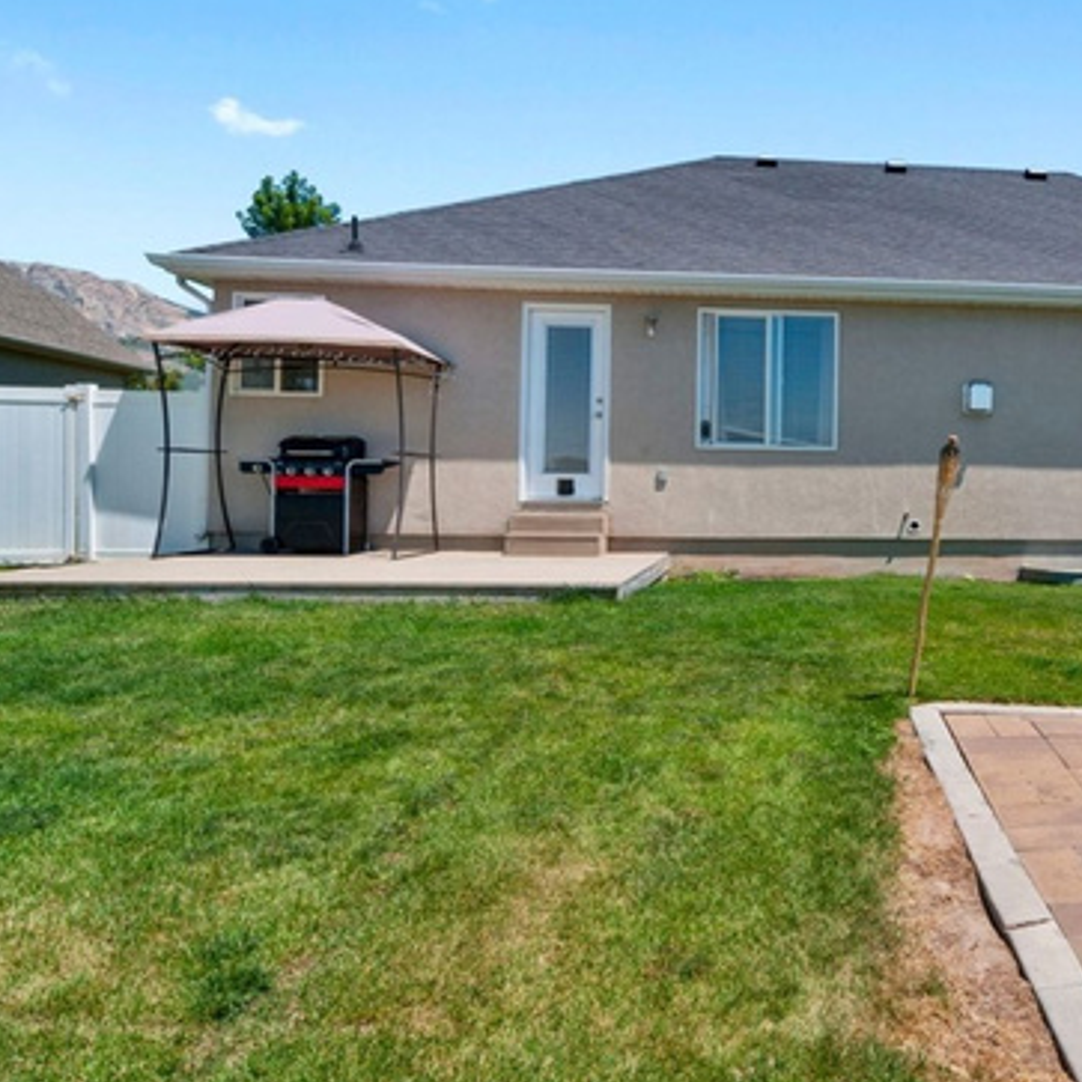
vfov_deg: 59.0
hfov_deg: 54.7
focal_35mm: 27
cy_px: 489
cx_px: 876
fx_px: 955
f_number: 10
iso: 100
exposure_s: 1/200
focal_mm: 12
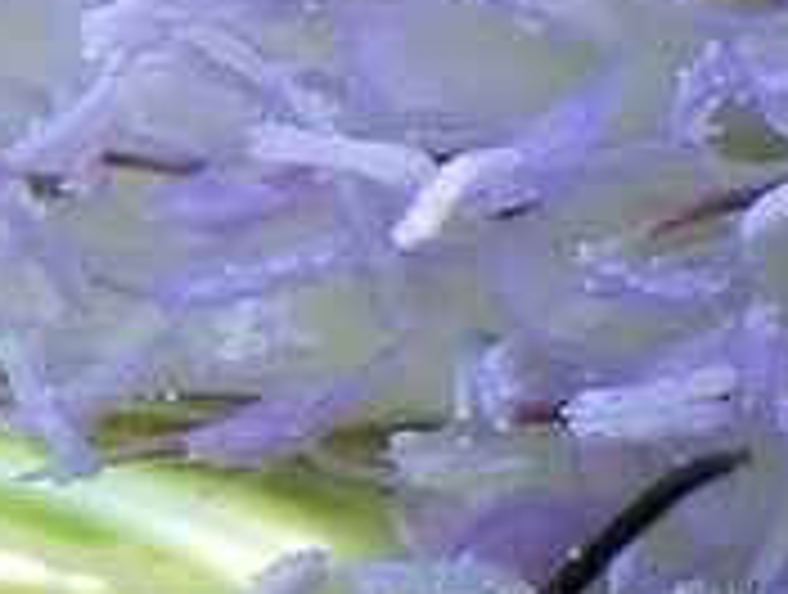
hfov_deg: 3.1
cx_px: 1027
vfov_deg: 2.3
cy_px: 1048
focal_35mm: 636
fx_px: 14508
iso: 125
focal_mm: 23.4
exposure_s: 1/320
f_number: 4.8
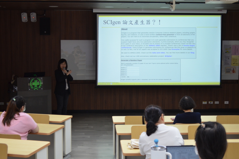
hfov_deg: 31.9
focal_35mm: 63
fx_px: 417
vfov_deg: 21.5
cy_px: 80
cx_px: 120
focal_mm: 42
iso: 1000
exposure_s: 1/100
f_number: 5.3
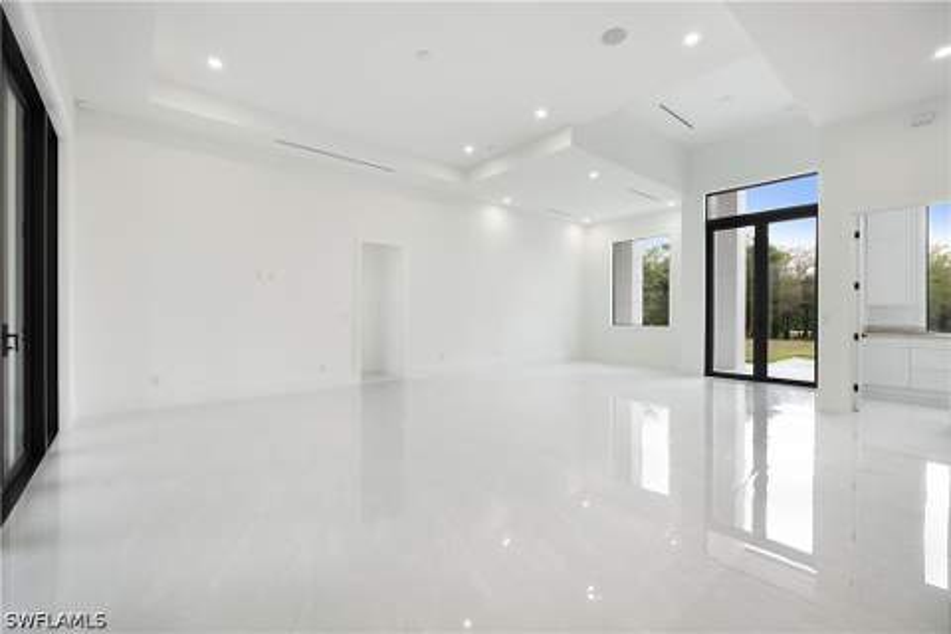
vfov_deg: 77.3
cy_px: 317
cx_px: 476
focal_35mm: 15
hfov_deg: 100.4
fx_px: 396
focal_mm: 10
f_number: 4
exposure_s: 1/15
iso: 160
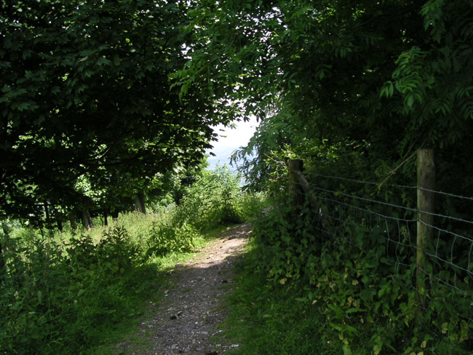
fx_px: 519
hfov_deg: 49.0
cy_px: 178
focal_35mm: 38
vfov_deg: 37.7
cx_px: 236
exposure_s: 1/350
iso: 50
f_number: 2.8
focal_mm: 6
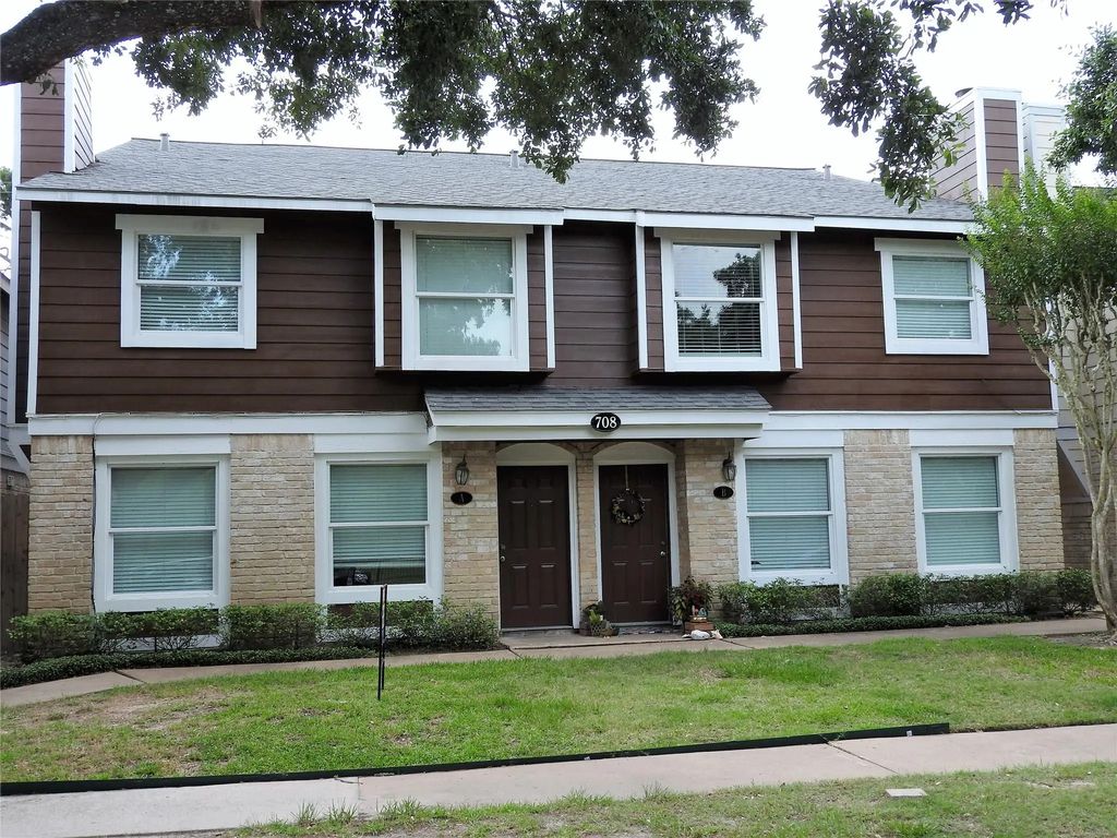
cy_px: 419
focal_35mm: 35
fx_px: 1129
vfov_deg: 40.7
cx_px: 558
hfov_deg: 52.6
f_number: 3.8
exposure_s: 1/320
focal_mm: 6.3
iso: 100
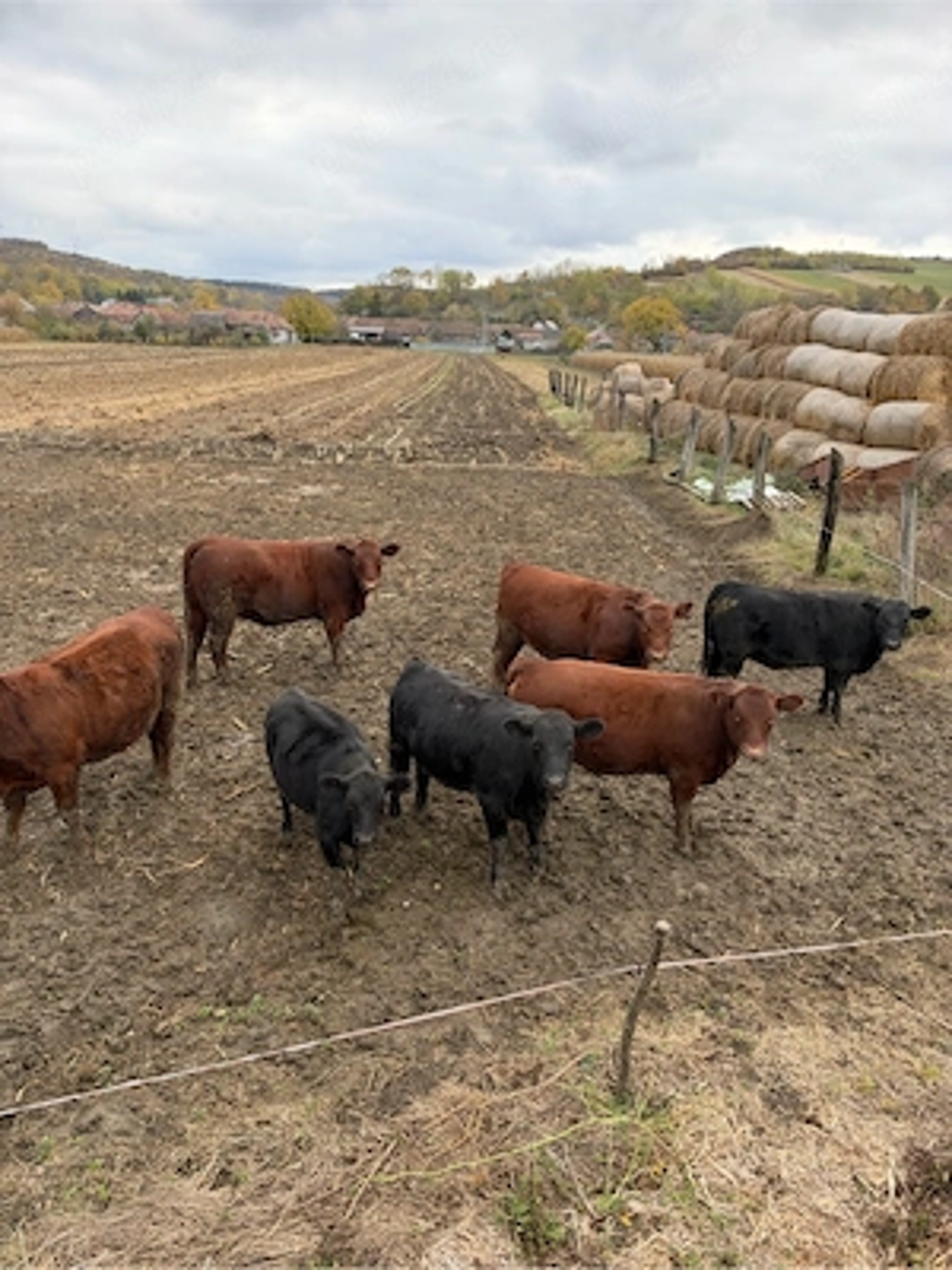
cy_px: 635
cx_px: 476
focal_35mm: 24
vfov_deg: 71.6
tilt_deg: -16.2
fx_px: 880
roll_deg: -2.0
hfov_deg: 56.8
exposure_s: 1/534
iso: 80
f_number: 1.8
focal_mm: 6.93
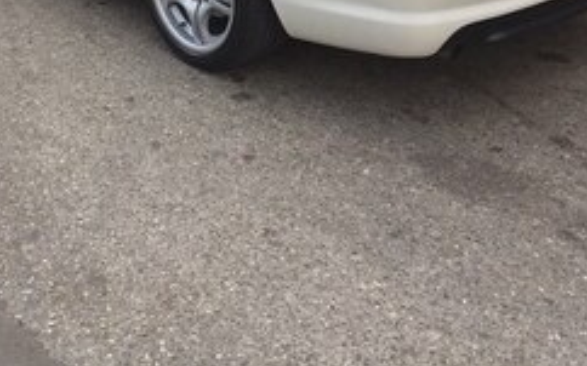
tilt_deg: -11.1
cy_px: -128
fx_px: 1007
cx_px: 194
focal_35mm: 63
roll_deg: +3.7
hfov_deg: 32.2
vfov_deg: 18.9
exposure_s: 1/694
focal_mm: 4.15
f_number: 2.2
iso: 32
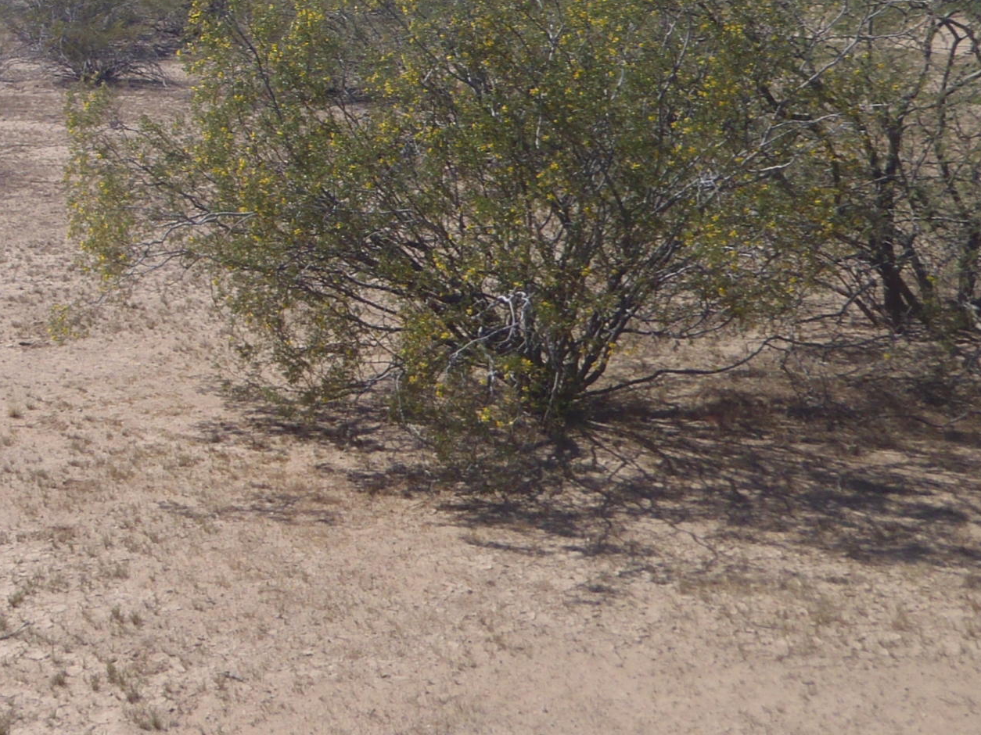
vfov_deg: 21.0
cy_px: -49
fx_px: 1898
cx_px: 17
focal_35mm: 67
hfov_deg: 27.4
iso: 64
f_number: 5
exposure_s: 1/500
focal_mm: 5
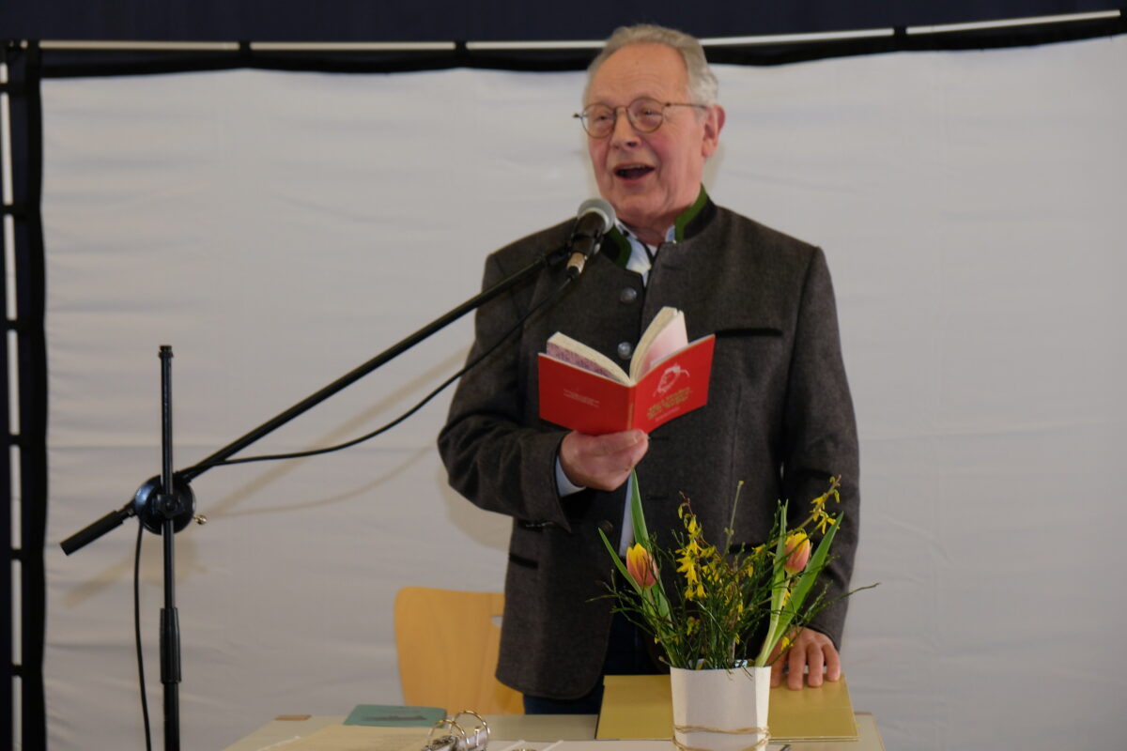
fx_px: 2285
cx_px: 564
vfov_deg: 18.7
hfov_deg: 27.7
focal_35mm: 73
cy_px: 376
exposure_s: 1/56
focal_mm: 48.4
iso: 800
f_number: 4
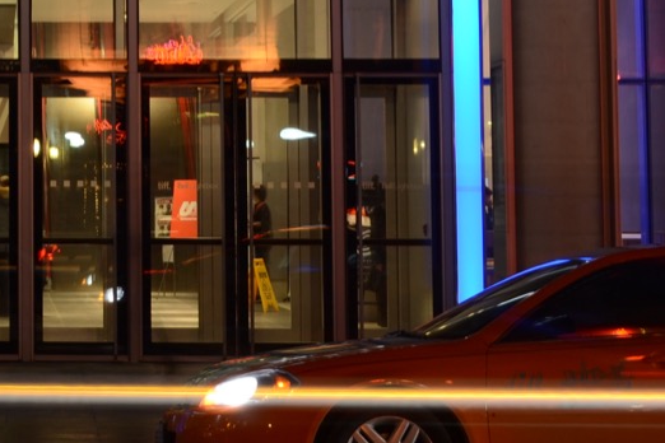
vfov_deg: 9.8
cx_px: -158
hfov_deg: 14.3
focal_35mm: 138
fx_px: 2549
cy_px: -80
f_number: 9
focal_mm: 30
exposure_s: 2
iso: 100
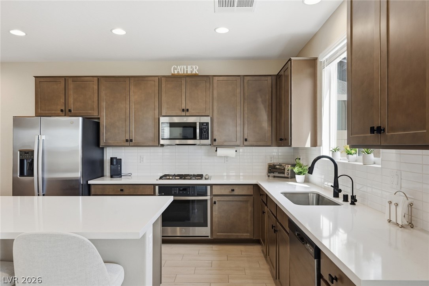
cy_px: 143
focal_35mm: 24
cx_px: 214
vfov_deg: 53.1
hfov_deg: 73.7
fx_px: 286
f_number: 9
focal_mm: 24
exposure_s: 1/250
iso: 500
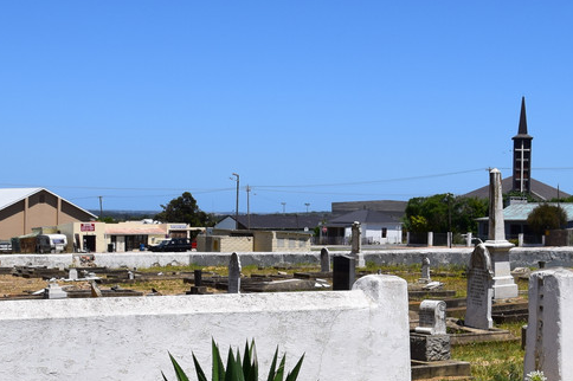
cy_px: 233
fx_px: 1066
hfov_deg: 30.0
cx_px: 353
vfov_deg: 20.3
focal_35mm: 67
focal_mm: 18
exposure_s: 1/640
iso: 200
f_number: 11
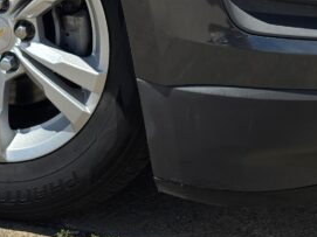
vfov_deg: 14.8
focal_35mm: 87
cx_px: 108
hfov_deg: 22.4
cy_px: -188
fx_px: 796
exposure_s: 1/989
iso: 12
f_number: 1.7
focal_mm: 6.3
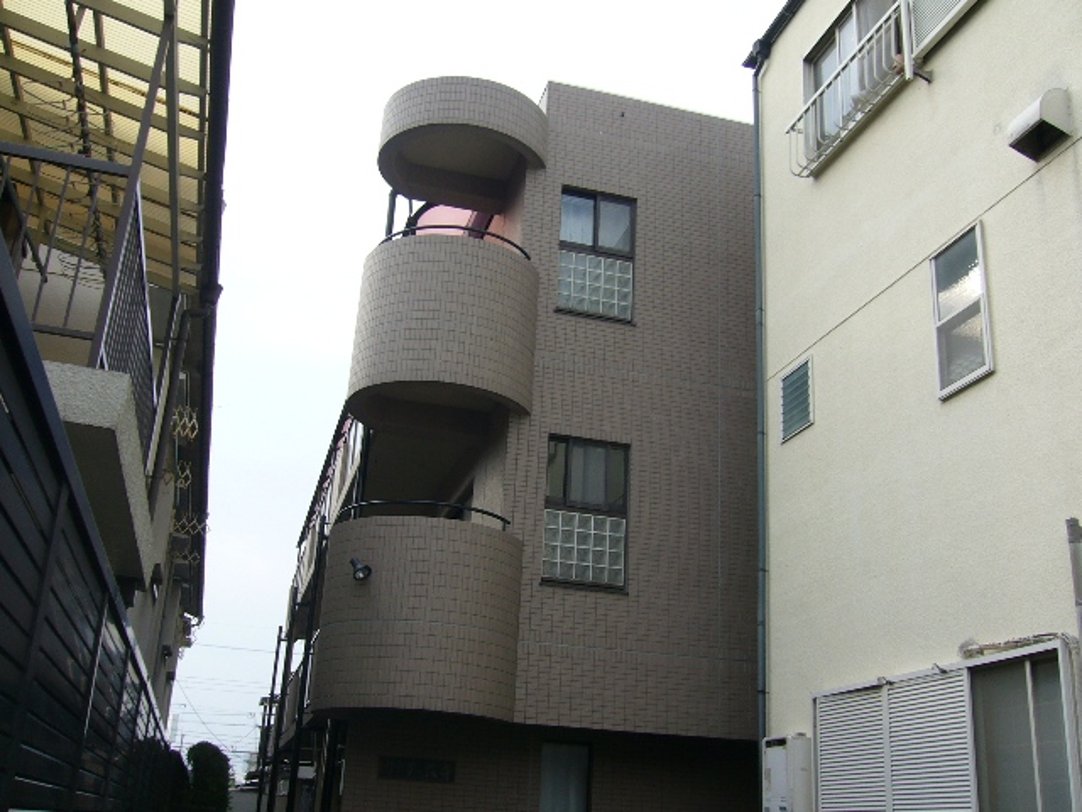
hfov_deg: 52.6
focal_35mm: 35
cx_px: 541
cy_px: 406
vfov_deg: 40.7
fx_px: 1094
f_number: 5.6
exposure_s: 1/100
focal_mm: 5.8
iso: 80
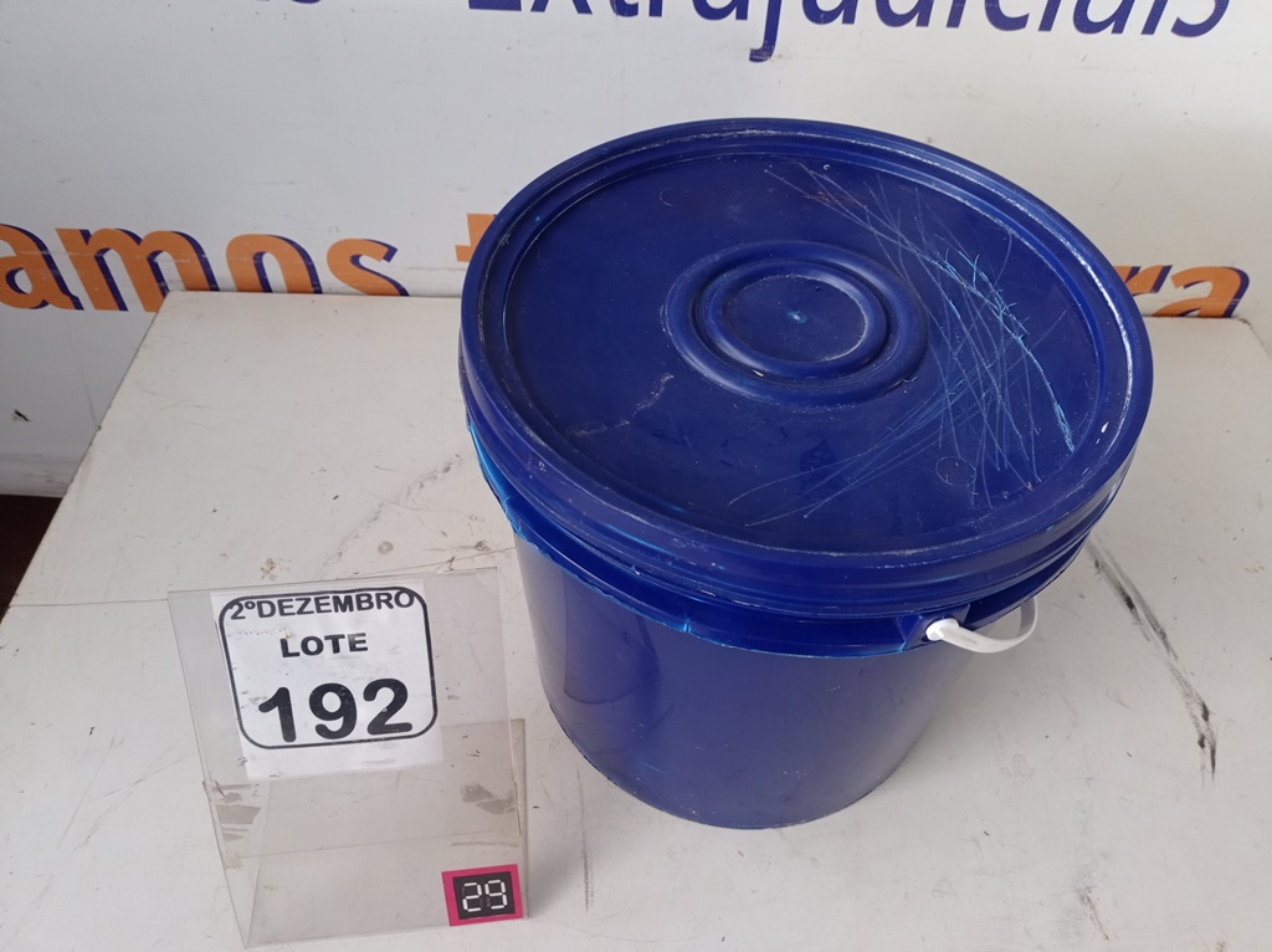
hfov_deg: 63.5
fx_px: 1028
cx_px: 636
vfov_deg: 49.7
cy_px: 476
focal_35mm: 28
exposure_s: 1/24
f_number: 1.79
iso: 410
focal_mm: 4.7
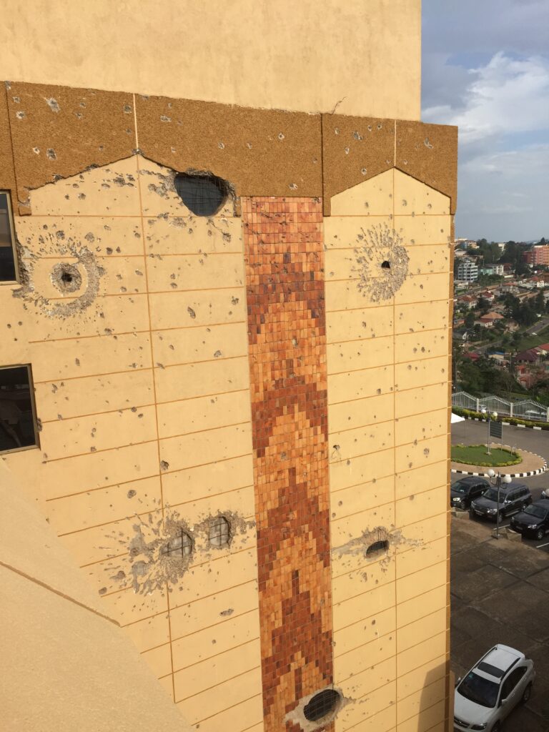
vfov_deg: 61.7
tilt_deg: -10.4
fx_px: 613
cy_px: 366
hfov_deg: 48.2
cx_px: 274
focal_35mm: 29
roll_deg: +2.2
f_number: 2.2
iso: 32
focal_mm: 4.15
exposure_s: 1/1883
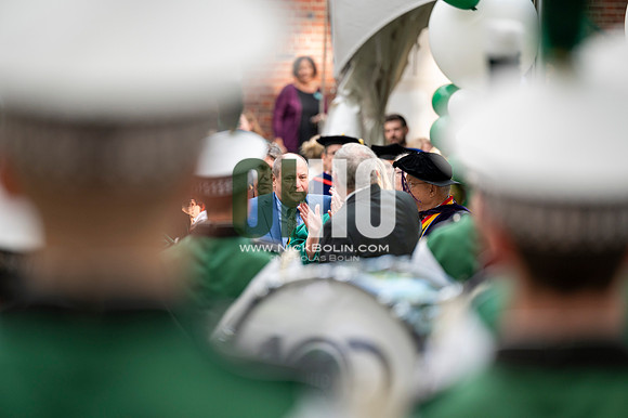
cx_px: 314
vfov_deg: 6.9
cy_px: 209
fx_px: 3487
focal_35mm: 200
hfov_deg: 10.3
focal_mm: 200
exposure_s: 1/1000
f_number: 2.8
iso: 800
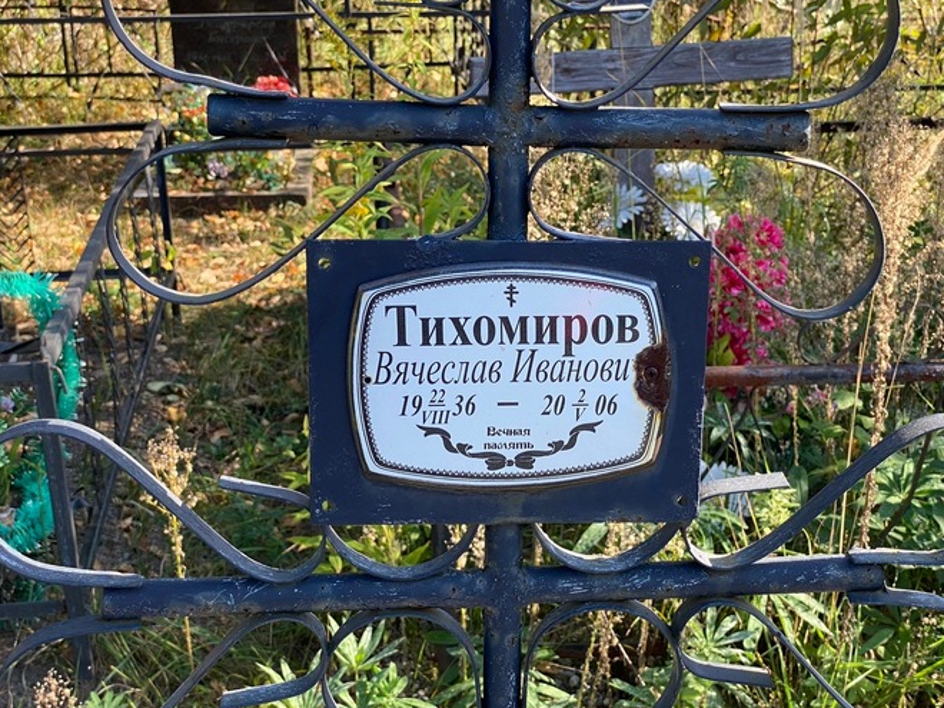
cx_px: 555
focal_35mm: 63
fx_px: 1718
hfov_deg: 30.7
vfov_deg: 23.3
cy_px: 415
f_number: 2
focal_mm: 6
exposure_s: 1/277
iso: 20
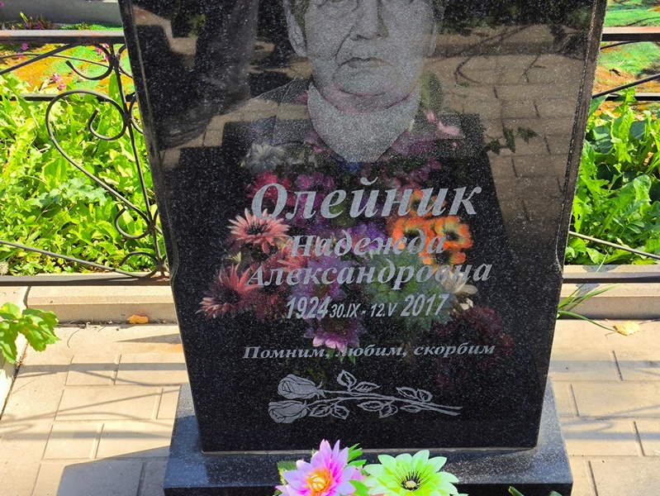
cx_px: 330
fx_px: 954
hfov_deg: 38.2
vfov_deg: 29.1
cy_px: 248
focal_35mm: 50
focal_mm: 4.71
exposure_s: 1/444
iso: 50
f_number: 1.7
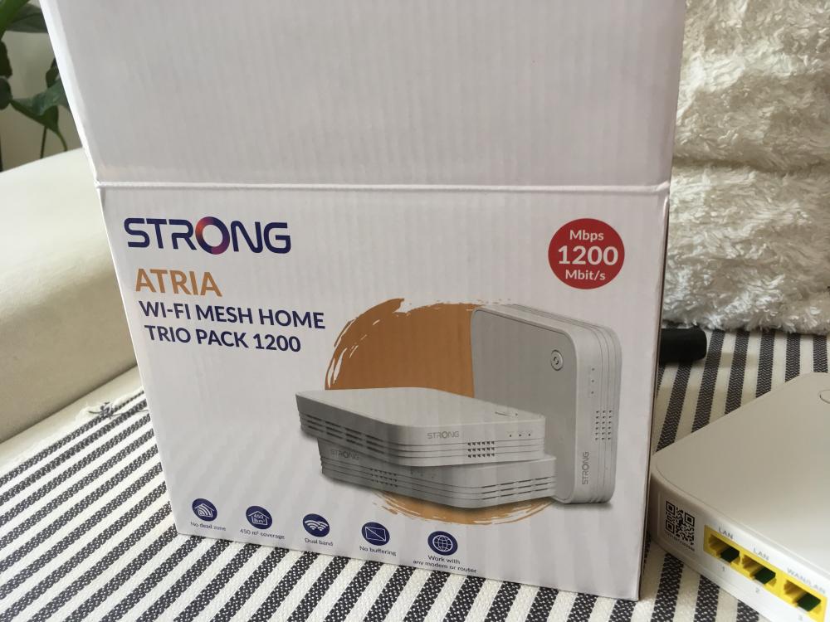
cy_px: 311
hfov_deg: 61.7
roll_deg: +7.1
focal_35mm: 29
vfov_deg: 48.2
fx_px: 695
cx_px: 415
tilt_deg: -26.7
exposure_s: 1/33
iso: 64
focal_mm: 4.15
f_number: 2.2
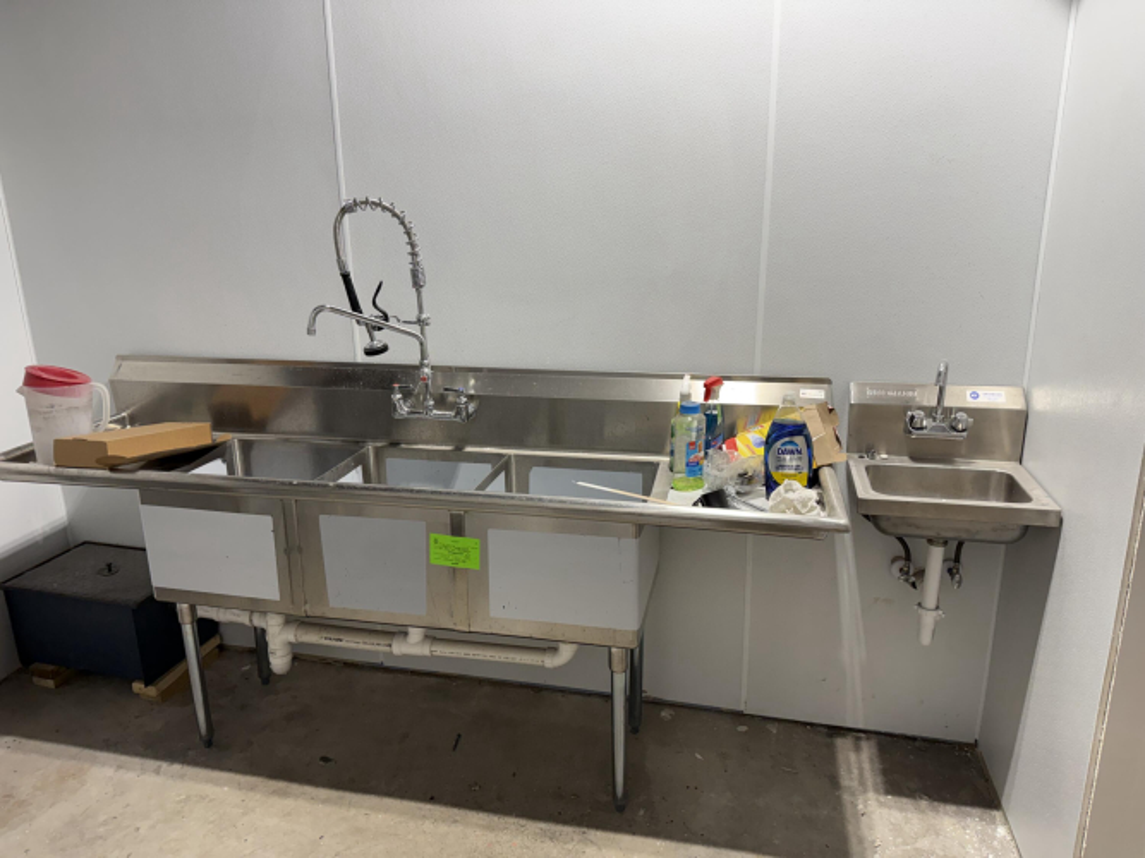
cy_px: 429
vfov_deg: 56.8
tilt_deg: -14.8
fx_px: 794
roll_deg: +0.5
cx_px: 572
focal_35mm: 24
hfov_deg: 71.6
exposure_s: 1/120
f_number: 1.78
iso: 125
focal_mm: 6.76
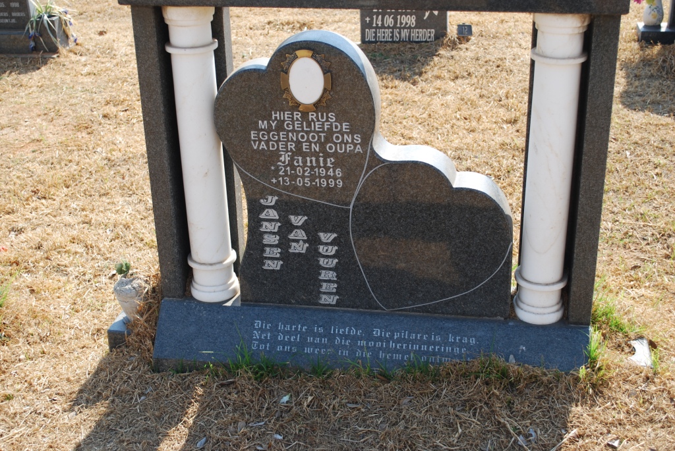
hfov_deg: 41.1
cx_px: 338
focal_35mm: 48
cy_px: 226
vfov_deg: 28.1
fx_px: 901
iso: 100
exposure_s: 1/125
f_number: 5.6
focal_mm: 32
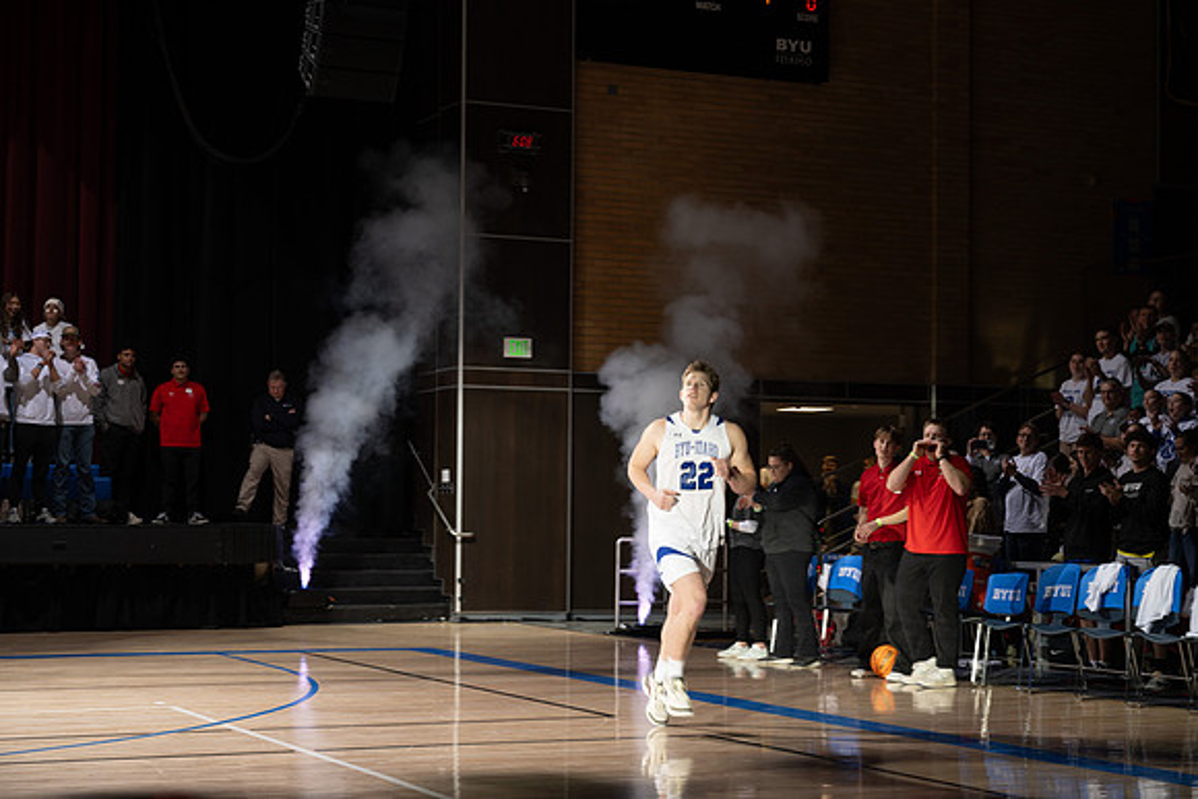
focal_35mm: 63
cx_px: 599
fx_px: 2097
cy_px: 400
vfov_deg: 21.6
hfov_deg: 31.9
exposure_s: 1/60
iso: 100
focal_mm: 63
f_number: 6.3
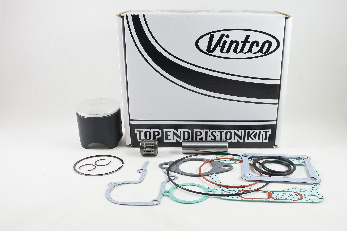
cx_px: 174
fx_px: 280
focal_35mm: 29
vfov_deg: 45.0
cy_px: 116
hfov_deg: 63.7
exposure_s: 1/125
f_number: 3.5
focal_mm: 10.9
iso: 500
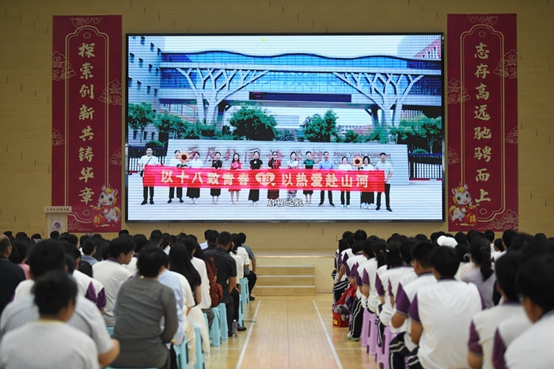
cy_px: 184
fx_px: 1077
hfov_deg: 28.9
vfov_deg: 19.4
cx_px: 277
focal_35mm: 70
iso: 4000
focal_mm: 70
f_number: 2.8
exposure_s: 1/2000
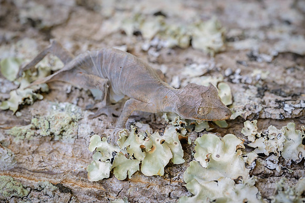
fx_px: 1209
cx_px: 183
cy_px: 111
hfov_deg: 14.4
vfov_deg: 9.6
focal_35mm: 143
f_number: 7.1
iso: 800
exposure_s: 1/160
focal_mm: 105
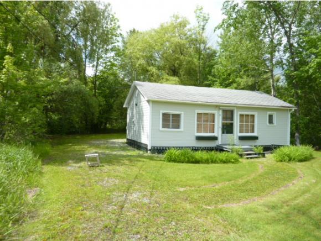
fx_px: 232
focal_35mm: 25
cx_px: 160
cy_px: 120
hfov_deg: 69.3
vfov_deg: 54.9
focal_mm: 4.1
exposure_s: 1/320
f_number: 4
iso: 80
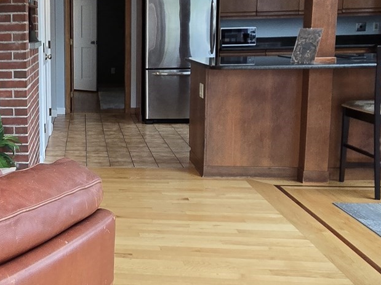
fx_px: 473
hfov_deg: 39.0
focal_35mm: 43
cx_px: 4
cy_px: 101
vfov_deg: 33.4
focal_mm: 2.2
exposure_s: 1/120
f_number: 2.2
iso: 100
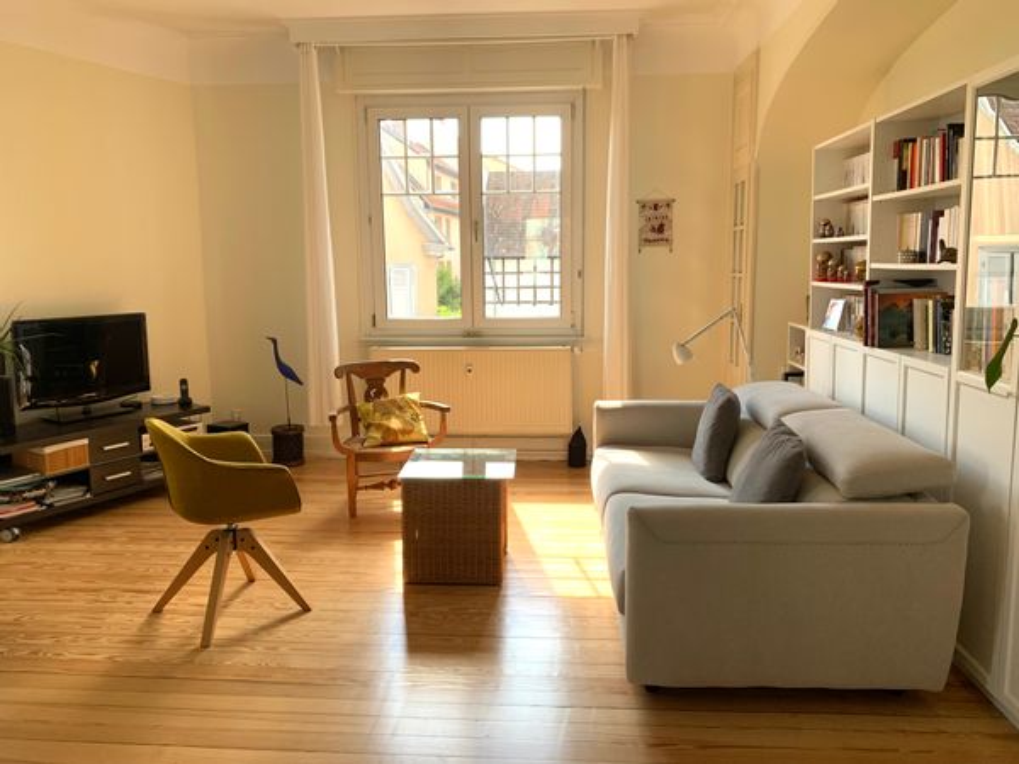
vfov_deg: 53.1
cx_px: 510
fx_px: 765
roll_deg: +0.0
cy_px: 382
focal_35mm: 26
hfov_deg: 67.3
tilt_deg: -8.3
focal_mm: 4.25
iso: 32
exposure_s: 1/122
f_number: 1.8
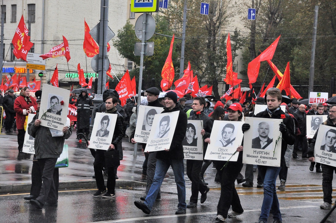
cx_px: 168
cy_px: 112
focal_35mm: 112
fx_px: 1049
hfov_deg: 18.2
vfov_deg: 12.1
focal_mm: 75
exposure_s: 1/250
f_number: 5
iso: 1250
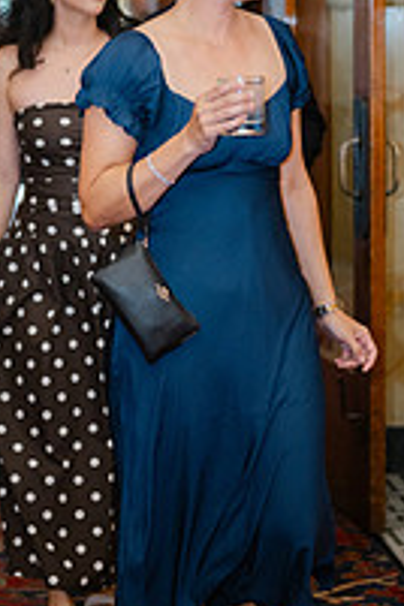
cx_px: 139
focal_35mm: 112
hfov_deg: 12.2
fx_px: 1885
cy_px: 193
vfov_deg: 18.2
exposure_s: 1/125
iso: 320
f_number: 1.8
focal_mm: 50
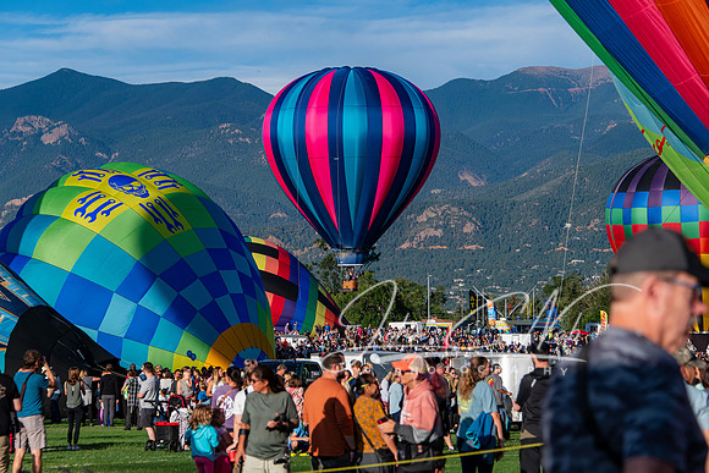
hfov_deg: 15.9
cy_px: 210
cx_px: 345
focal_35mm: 129
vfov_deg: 10.6
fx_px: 2543
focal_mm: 116
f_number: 5.6
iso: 400
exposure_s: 1/2500
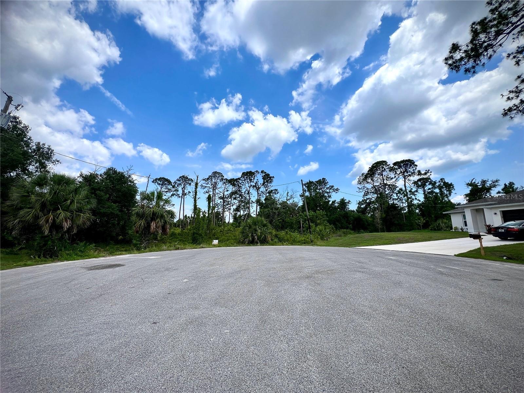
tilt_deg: +8.3
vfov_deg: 89.9
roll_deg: +1.4
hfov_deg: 106.2
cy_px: 196
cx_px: 262
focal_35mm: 13
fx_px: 197
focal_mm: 1.57
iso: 32
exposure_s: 1/2137
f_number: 1.8
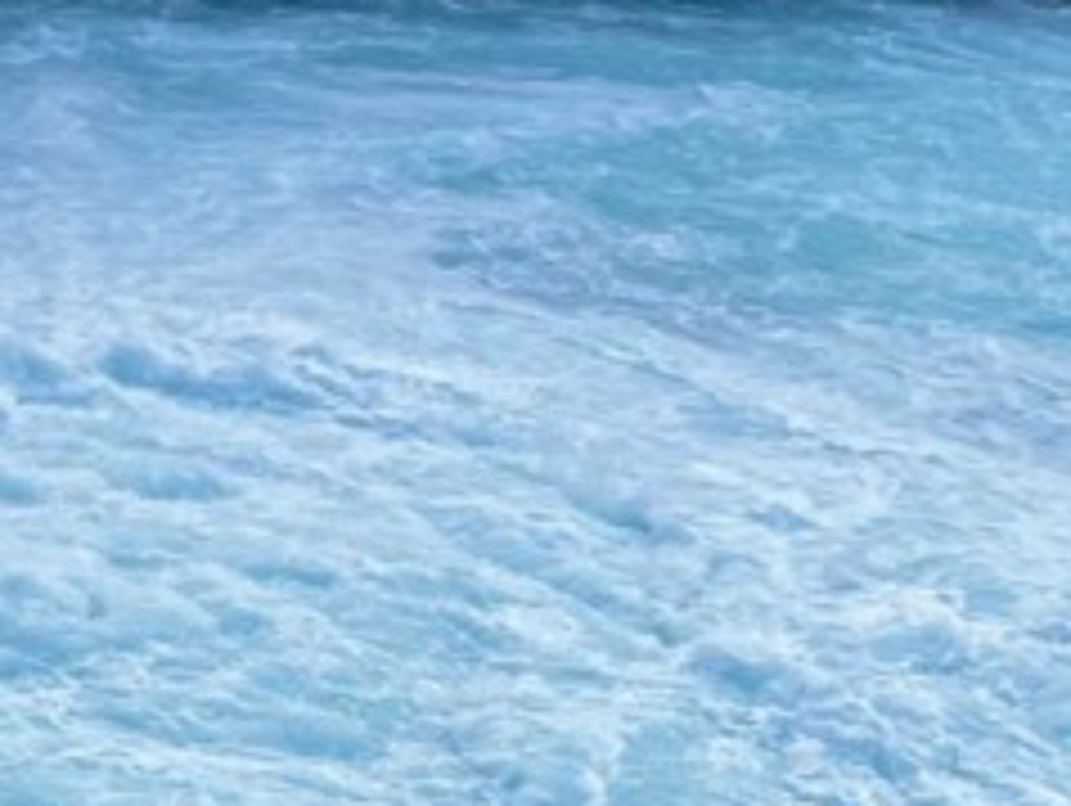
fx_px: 4057
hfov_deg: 12.9
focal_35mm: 131
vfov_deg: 11.3
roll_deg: -2.7
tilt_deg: -25.5
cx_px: -1120
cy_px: 738
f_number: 1.5
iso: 50
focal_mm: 5.7
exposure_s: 1/1196
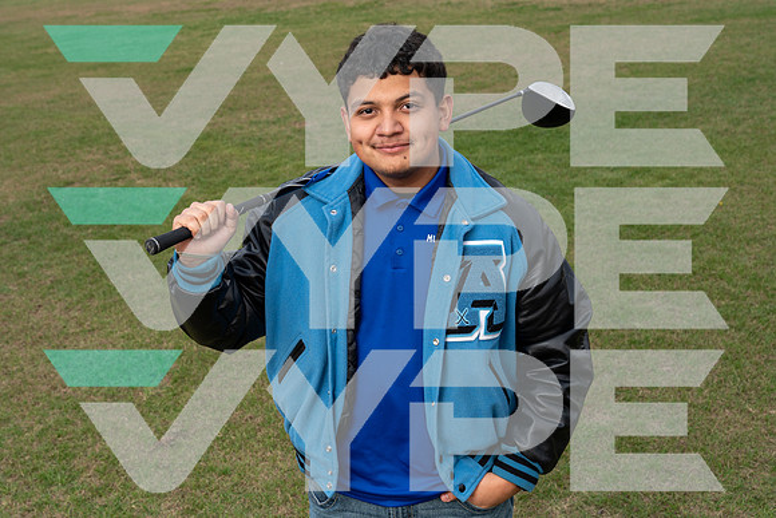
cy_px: 259
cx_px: 388
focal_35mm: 50
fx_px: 1078
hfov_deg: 39.6
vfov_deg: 27.0
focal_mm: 50
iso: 250
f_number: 8
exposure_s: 1/200
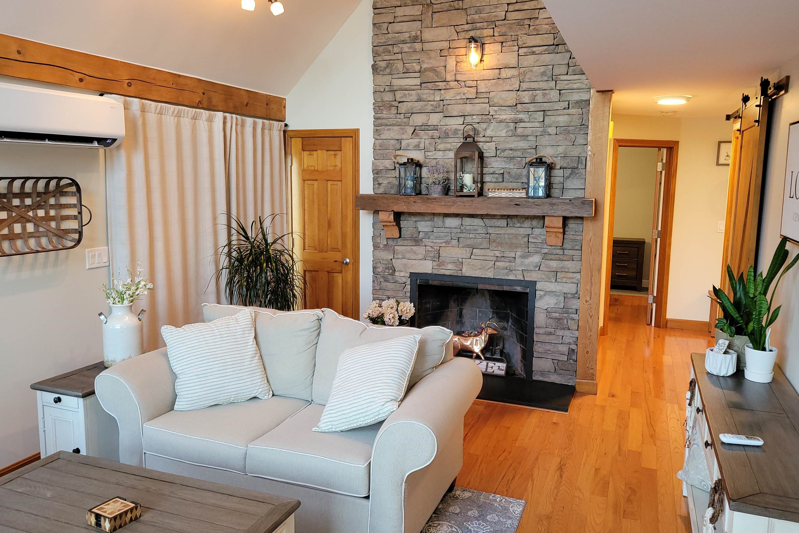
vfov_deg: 46.4
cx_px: 404
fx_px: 621
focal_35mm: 28
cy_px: 266
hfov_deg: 65.5
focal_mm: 5.4
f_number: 1.8
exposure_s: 1/24
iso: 125
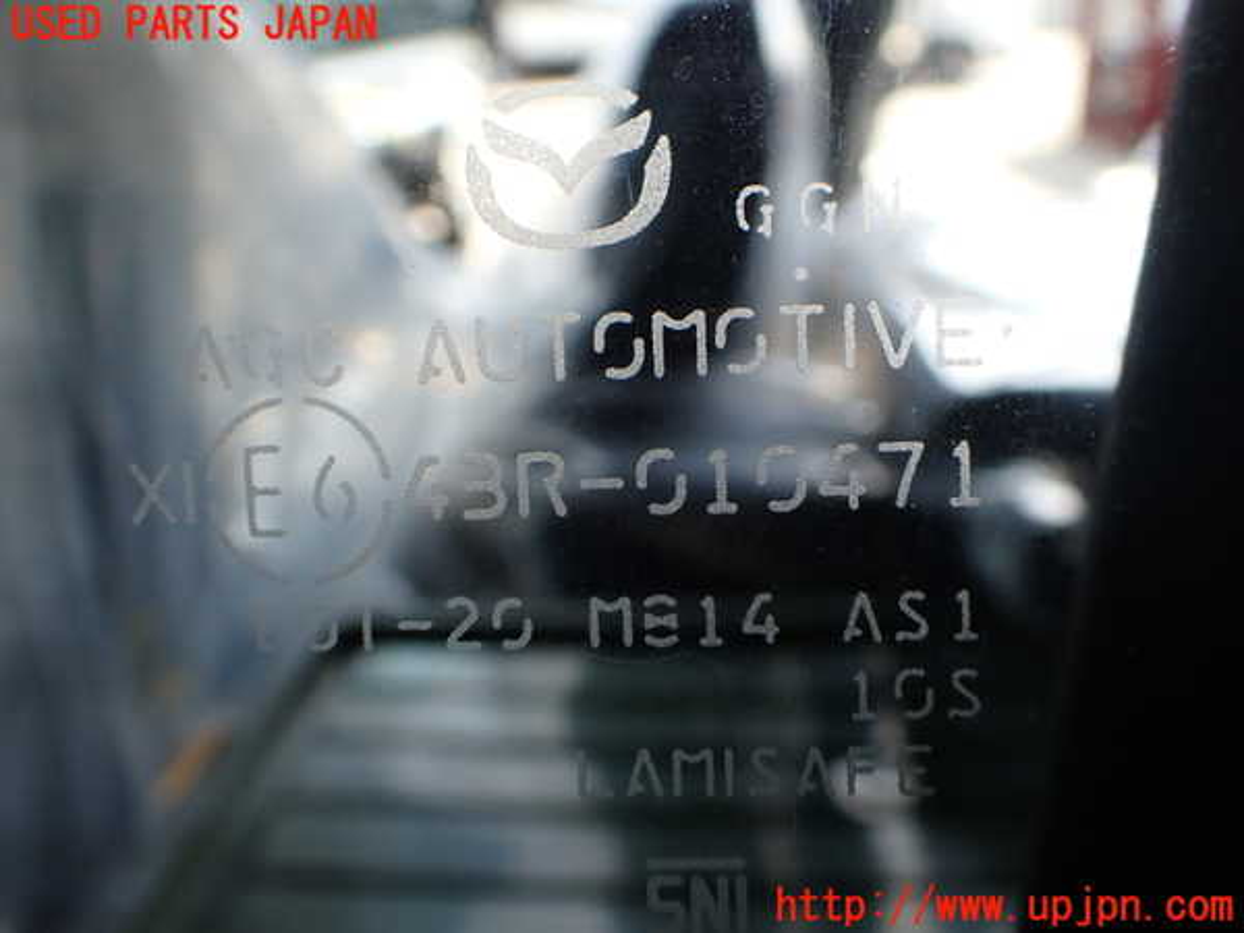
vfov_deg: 46.8
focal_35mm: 30
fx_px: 1078
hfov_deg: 60.0
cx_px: 622
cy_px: 466
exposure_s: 1/125
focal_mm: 5.4
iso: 100
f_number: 3.2
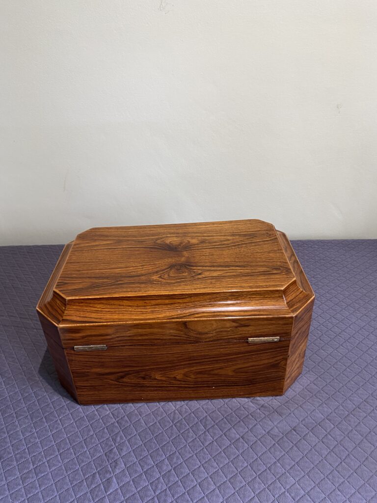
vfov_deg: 67.3
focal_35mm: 26
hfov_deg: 53.1
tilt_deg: -32.0
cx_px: 188
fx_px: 378
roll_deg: +4.0
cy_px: 252
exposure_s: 1/50
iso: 160
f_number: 1.8
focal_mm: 4.25
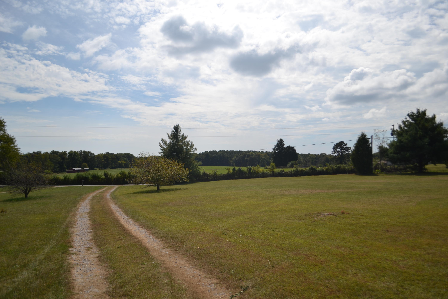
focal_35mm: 30
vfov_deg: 43.6
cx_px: 224
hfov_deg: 61.9
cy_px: 150
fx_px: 373
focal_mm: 20
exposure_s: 1/2000
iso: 100
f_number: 3.8
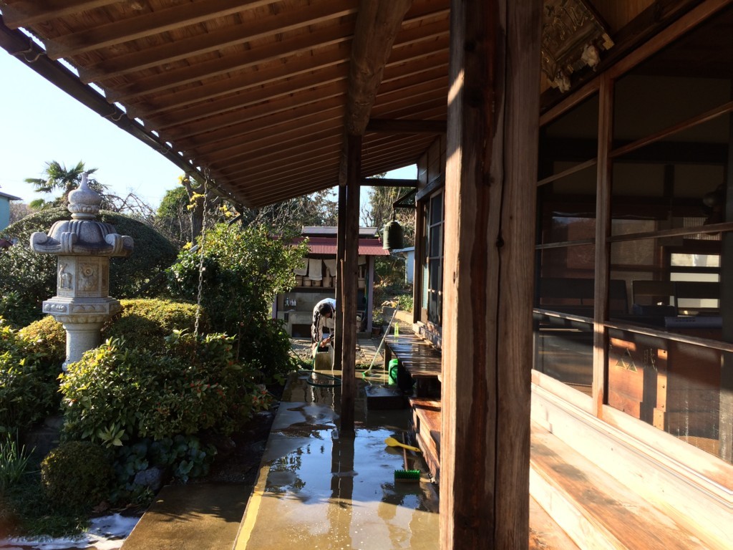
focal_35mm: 29
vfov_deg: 48.2
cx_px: 366
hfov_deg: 61.7
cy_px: 275
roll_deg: -0.9
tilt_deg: -2.8
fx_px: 614
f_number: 2.2
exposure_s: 1/391
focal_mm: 4.15
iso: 32
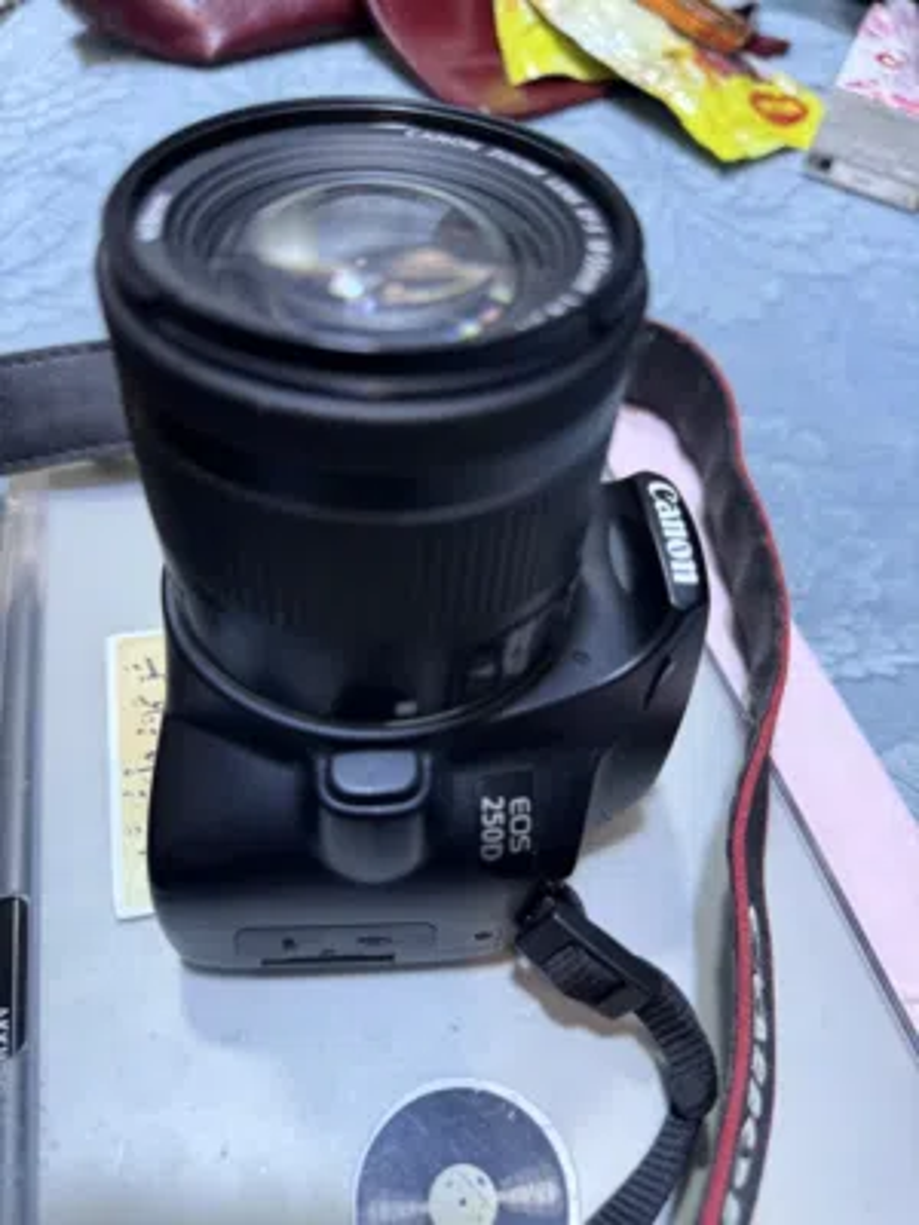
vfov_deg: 71.6
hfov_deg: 56.8
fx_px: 850
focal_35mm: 24
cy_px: 612
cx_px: 460
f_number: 1.78
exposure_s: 1/50
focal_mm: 6.76
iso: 800
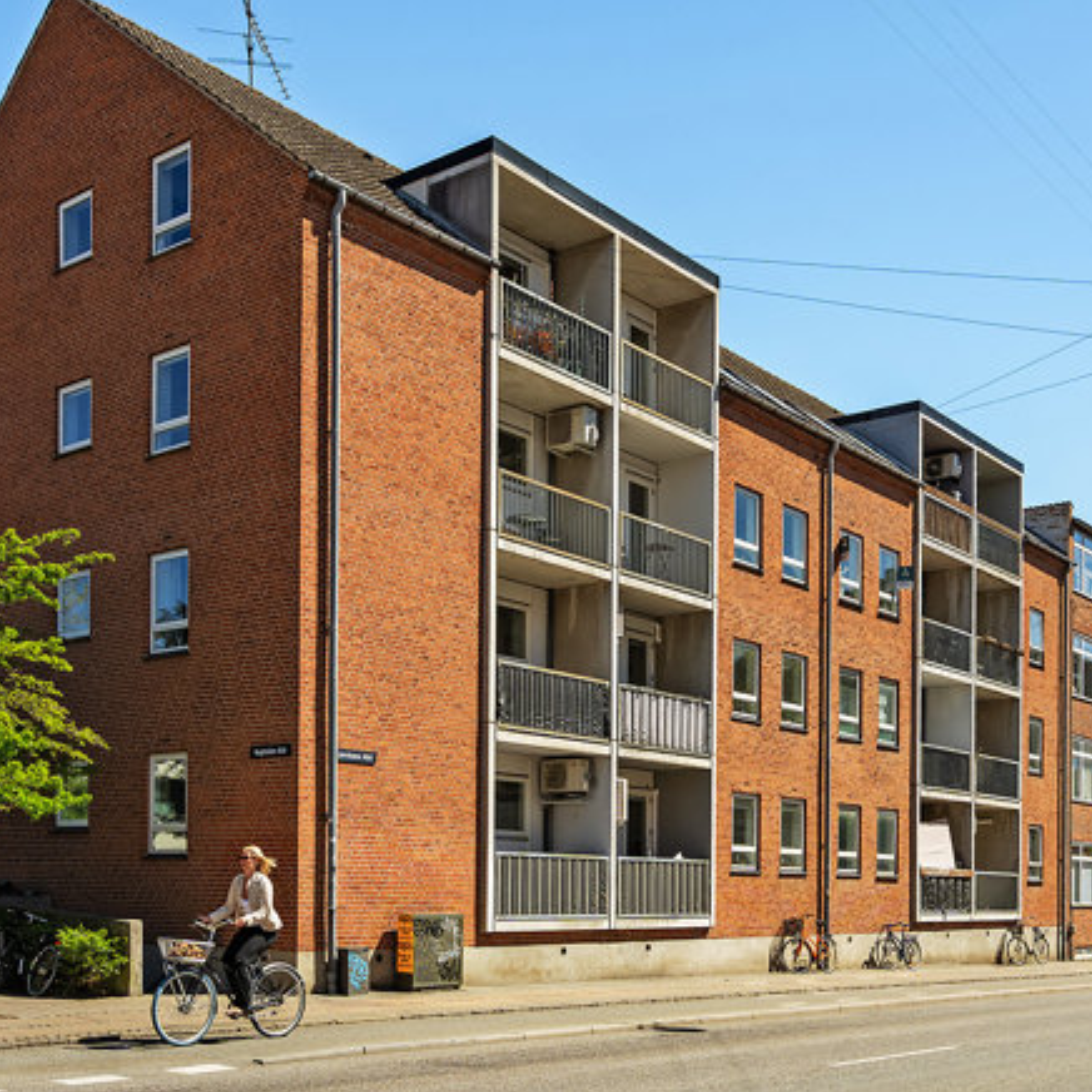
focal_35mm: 38
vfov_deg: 43.7
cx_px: 646
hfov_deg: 43.7
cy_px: 624
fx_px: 1356
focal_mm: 26
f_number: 8
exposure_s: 1/400
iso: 320
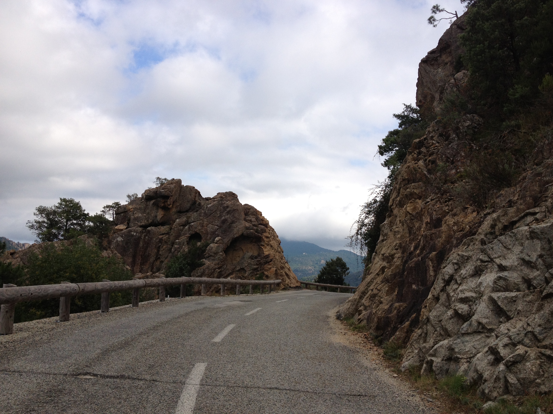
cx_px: 276
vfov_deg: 40.7
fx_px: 559
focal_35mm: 35
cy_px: 207
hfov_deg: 52.6
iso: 64
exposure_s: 1/1381
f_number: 2.4
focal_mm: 4.28
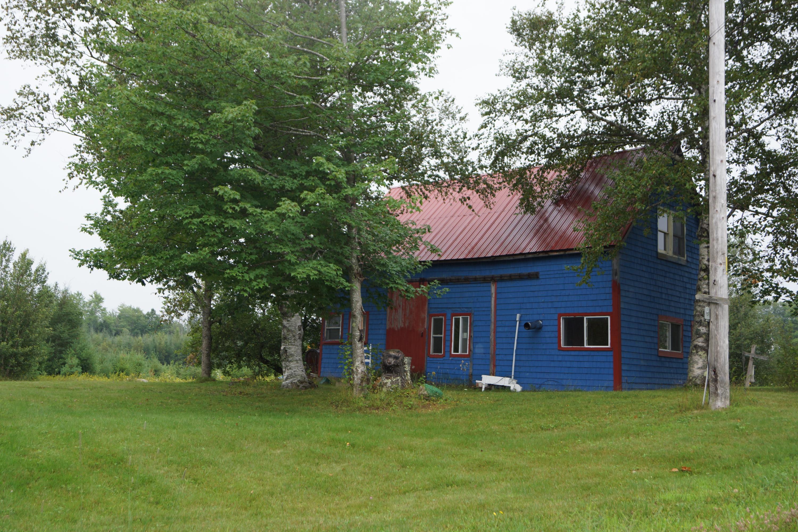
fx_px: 798
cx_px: 399
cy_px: 266
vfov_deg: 36.9
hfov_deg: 53.1
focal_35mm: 36
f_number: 4.5
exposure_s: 1/80
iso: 100
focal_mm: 24
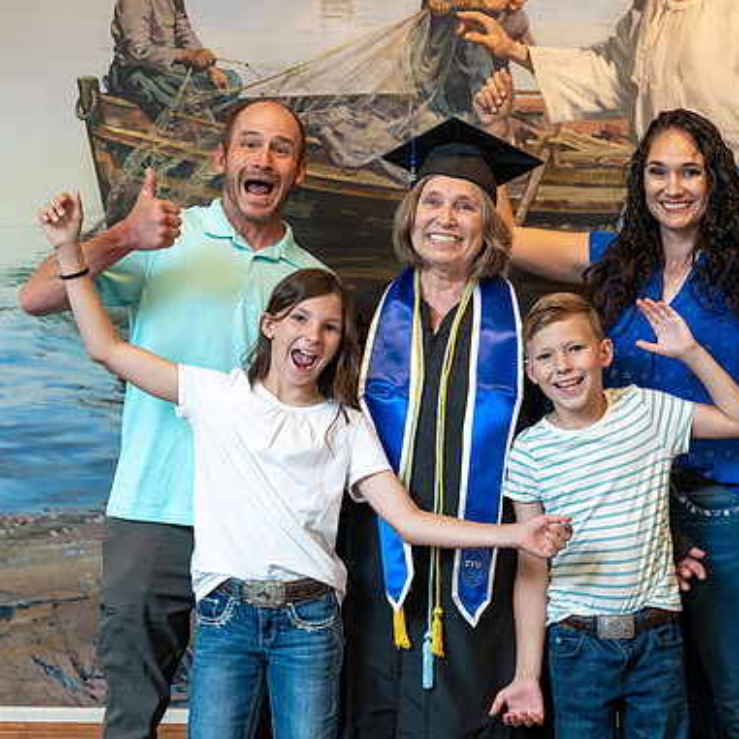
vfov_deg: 18.1
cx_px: 469
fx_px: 2319
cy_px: 351
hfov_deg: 18.1
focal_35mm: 96
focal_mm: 70
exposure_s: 1/125
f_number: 4
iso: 1000
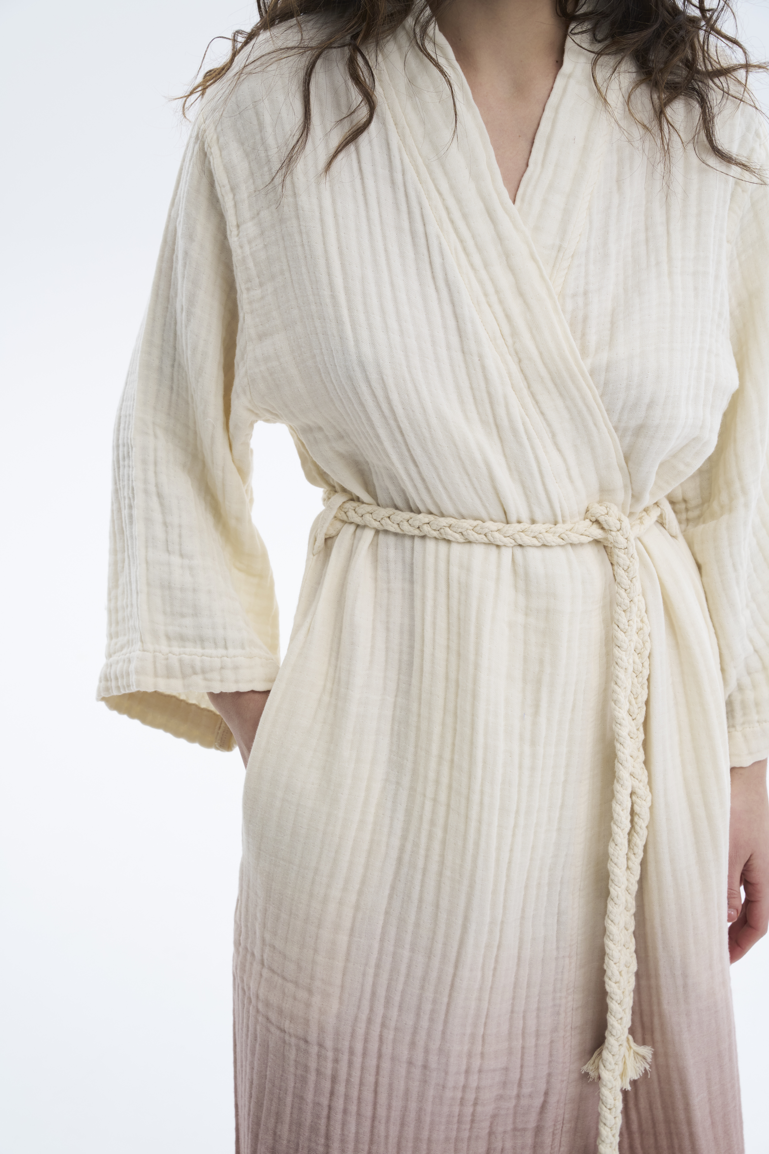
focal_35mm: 60
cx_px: 384
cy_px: 577
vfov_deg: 33.5
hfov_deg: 22.7
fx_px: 1919
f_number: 8
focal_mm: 59.9
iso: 250
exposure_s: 1/200
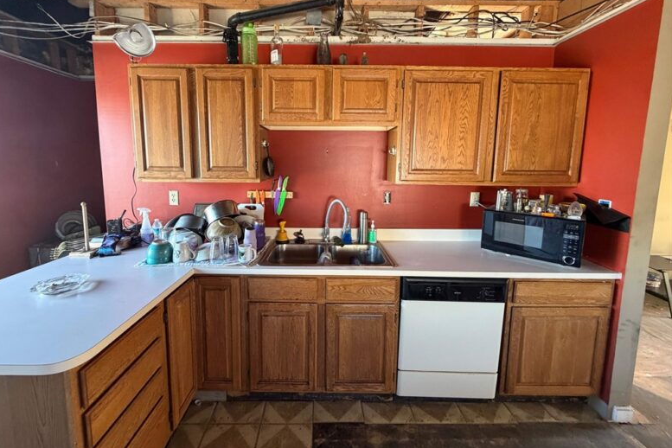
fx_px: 280
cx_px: 328
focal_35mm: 15
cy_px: 192
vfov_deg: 76.9
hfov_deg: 100.4
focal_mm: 2.22
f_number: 2.2
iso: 320
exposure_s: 1/60
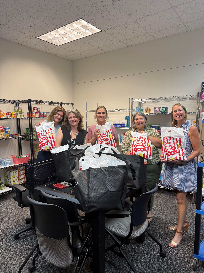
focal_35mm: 24
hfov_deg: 56.8
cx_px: 102
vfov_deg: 71.6
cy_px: 136
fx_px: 189
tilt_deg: -4.7
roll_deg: +0.4
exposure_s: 1/63
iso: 125
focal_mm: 6.76
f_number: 1.78
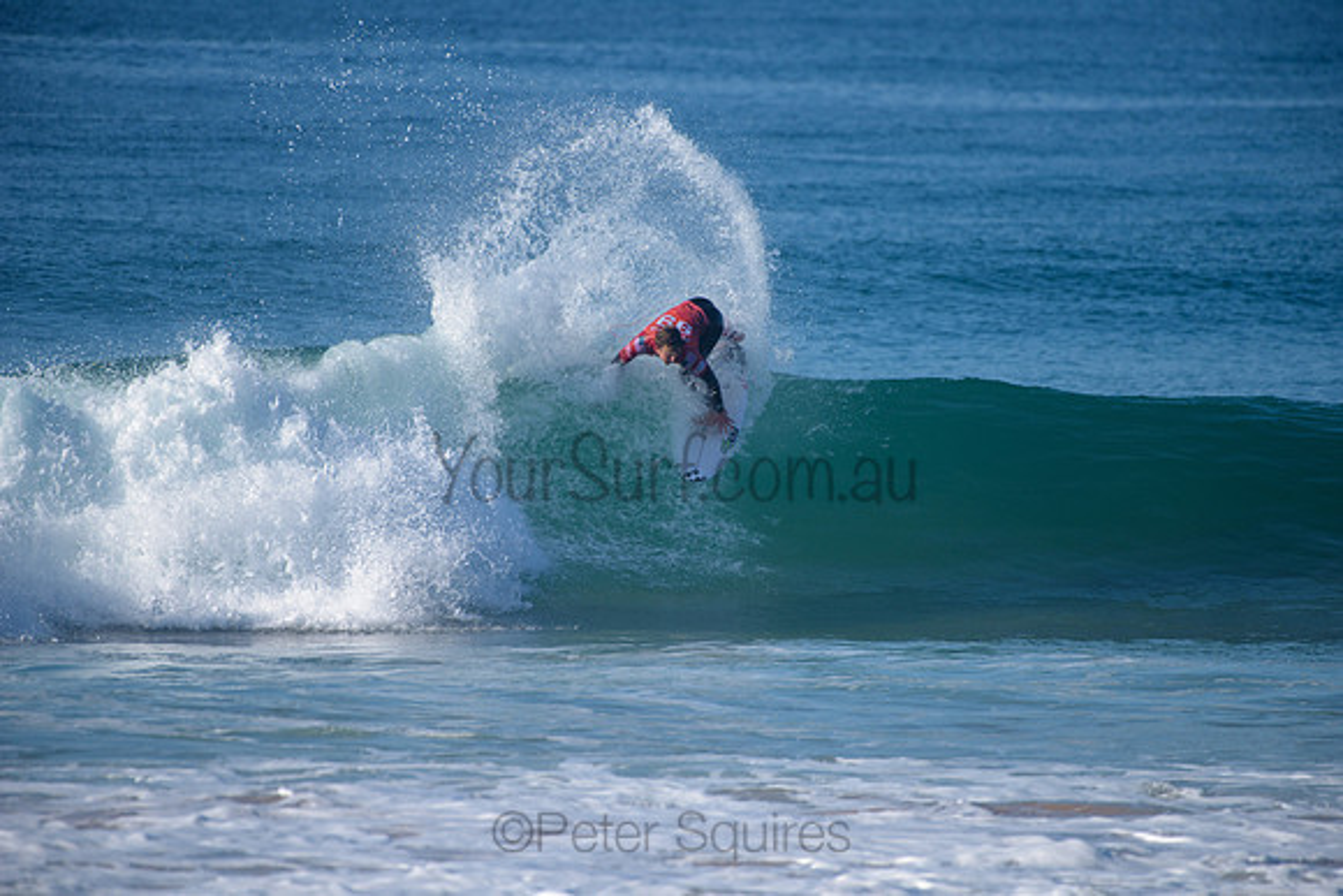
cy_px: 448
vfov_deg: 2.8
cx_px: 672
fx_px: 18656
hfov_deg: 4.1
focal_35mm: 500
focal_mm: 500
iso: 220
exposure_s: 1/2000
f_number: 5.6
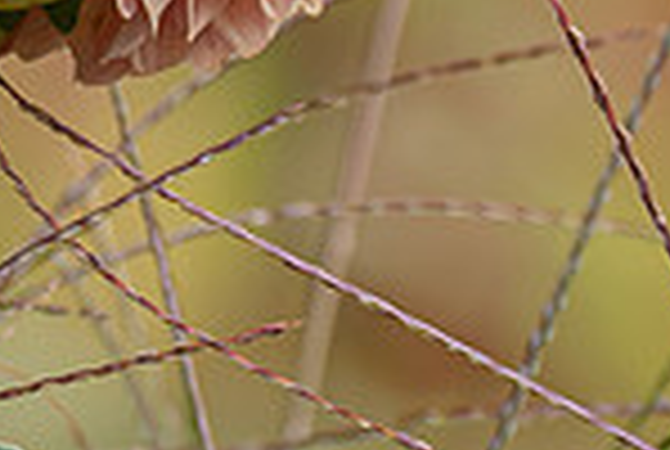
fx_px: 68066
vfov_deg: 0.4
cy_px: -258
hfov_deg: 0.6
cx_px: 98
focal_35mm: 3650
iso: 1600
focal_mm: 480
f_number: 10
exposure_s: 1/800
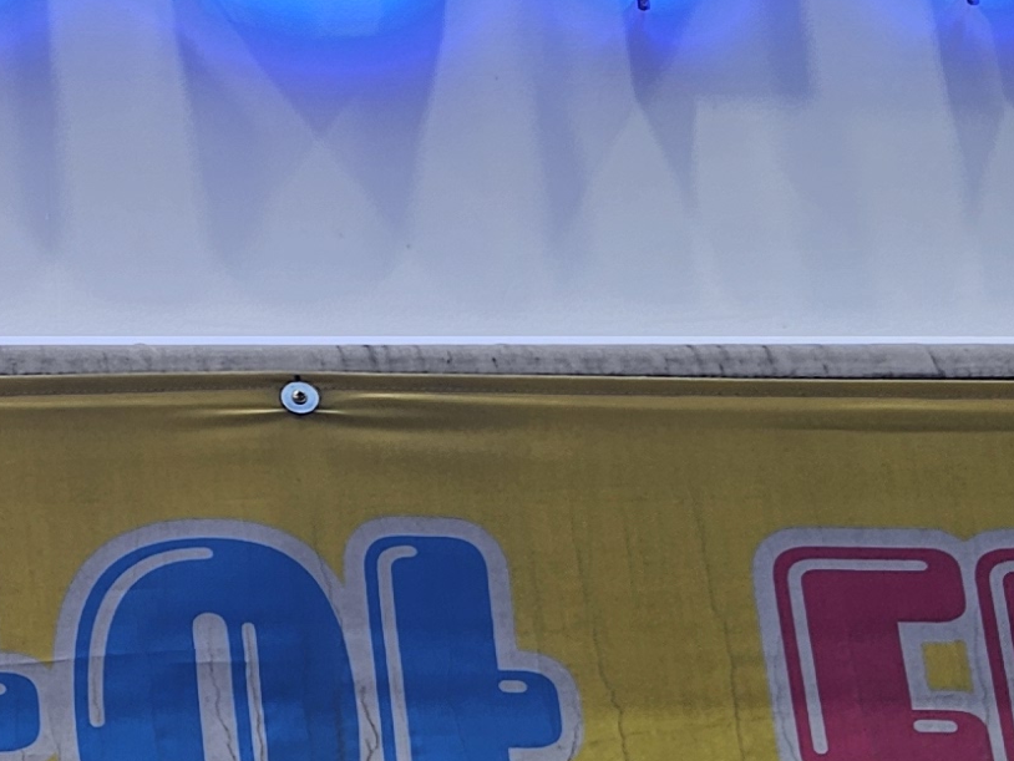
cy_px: 265
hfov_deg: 17.0
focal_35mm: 113
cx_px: 5
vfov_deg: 13.1
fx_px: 3311
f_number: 1.8
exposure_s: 1/127
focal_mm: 5.4
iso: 25
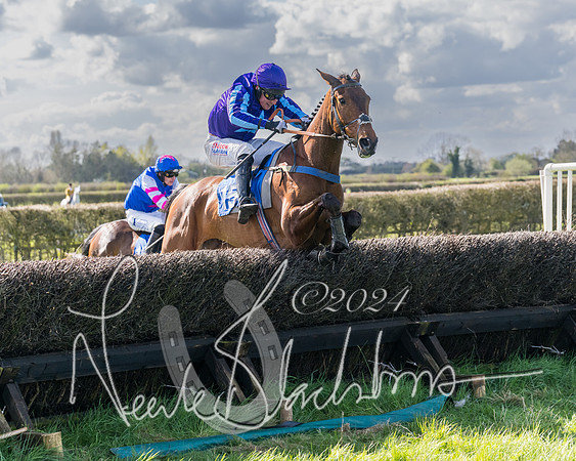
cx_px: 307
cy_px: 228
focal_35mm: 111
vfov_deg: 13.9
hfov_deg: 17.3
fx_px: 1893
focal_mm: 74
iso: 400
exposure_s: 1/2000
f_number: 4
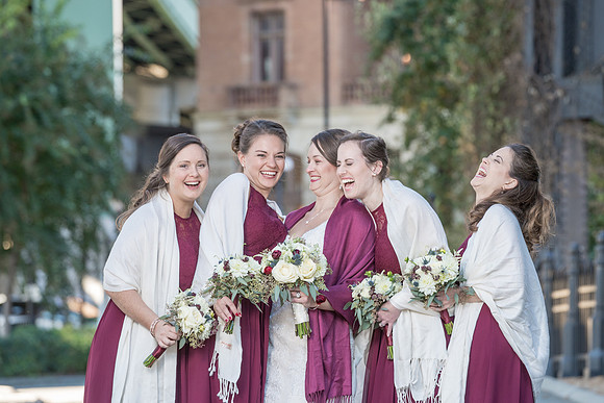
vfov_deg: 6.4
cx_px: 321
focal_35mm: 213
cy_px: 198
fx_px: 3581
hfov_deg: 9.6
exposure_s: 1/200
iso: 640
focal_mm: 194
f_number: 5.6
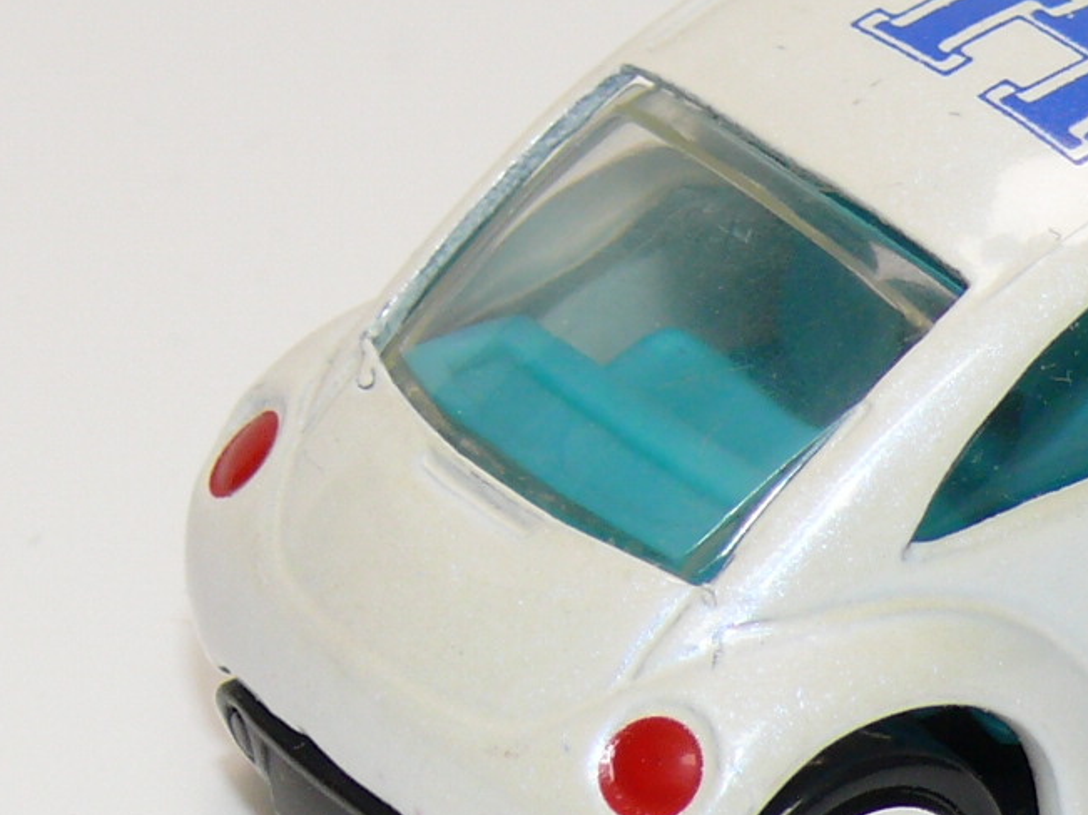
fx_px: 8108
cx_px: 1093
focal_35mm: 258
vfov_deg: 5.8
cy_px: 371
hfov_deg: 7.6
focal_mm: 13.7
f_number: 4
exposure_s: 1/30
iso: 100
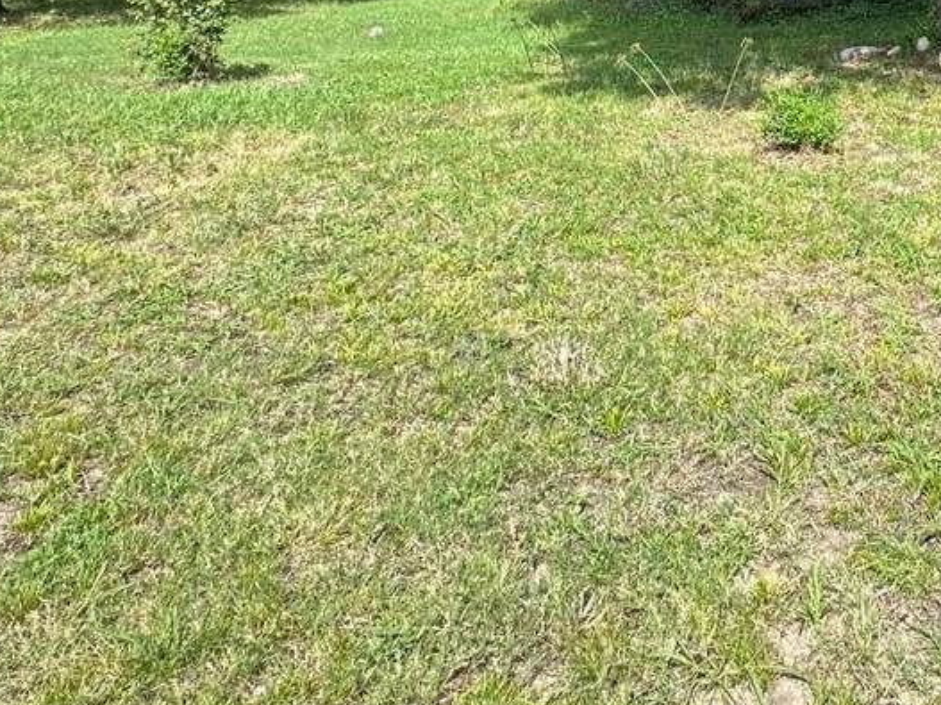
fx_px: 924
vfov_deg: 34.8
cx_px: 832
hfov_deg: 48.7
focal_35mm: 34
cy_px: -105
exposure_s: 1/312
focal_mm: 2.22
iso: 40
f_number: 2.2
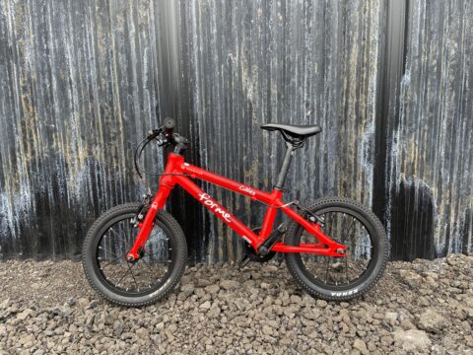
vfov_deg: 53.1
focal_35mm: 26
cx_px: 236
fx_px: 355
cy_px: 178
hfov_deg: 67.3
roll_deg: +1.7
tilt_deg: -9.0
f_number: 1.6
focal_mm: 4.2
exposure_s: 1/164
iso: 32
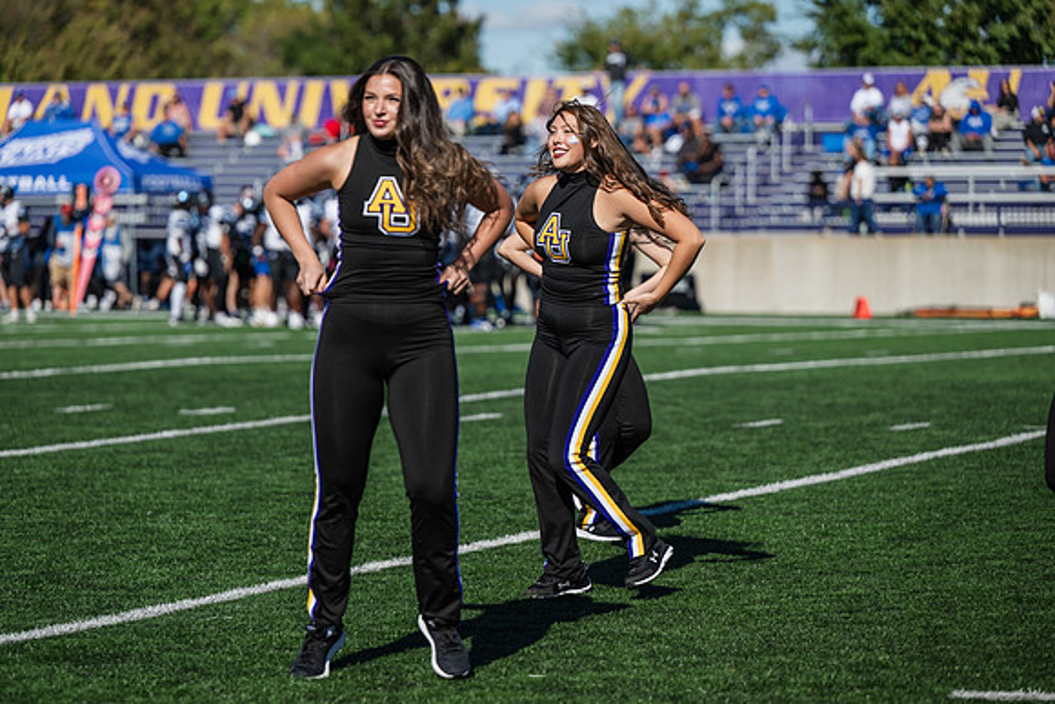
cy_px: 352
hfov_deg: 15.8
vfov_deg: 10.6
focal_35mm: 130
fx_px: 3810
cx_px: 528
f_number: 3.2
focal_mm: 130
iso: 80
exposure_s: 1/1600
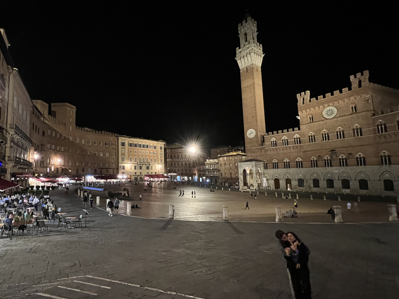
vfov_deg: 74.7
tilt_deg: +5.1
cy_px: 156
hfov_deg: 89.5
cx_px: 154
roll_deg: +1.0
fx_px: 196
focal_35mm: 17
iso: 1250
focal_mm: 1.57
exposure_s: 1/25
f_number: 1.8
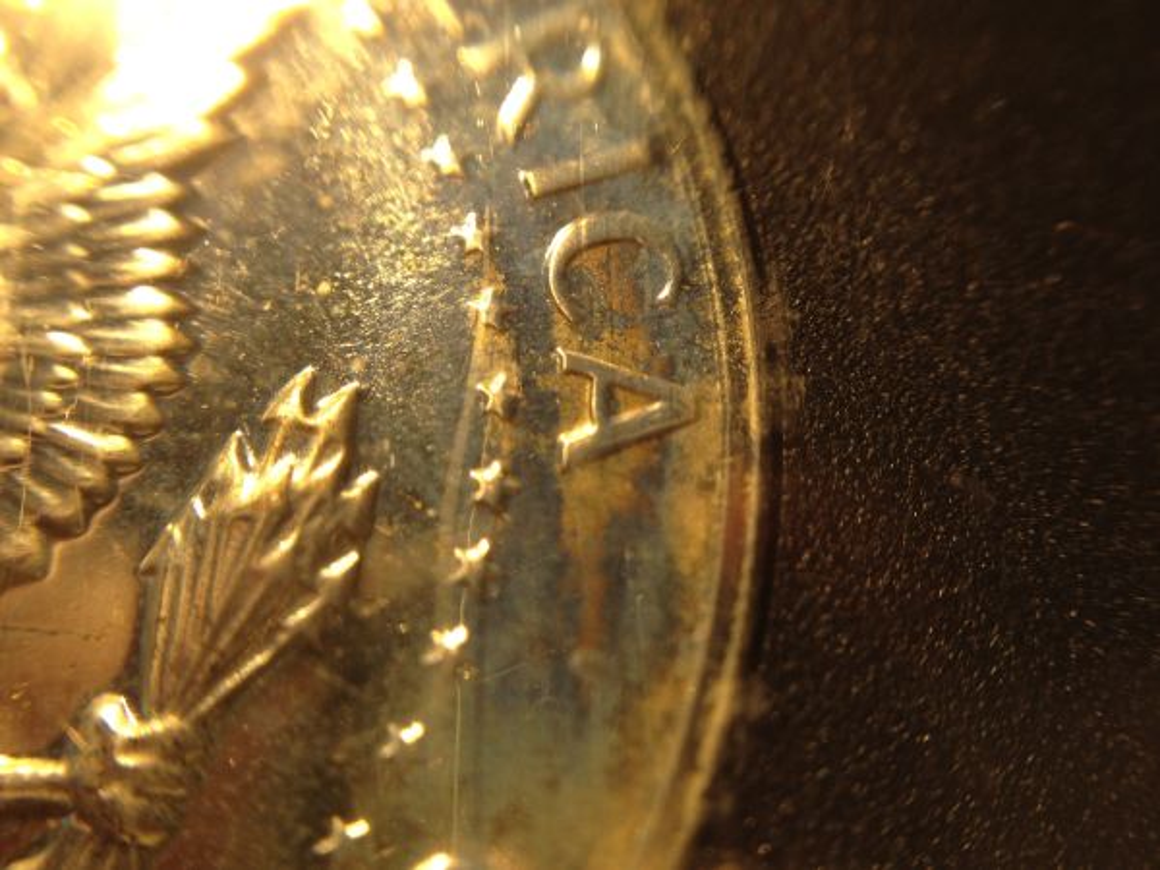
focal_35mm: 35
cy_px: 435
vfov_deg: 40.7
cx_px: 580
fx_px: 1173
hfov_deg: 52.6
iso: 64
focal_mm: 4.28
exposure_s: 1/334
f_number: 2.4
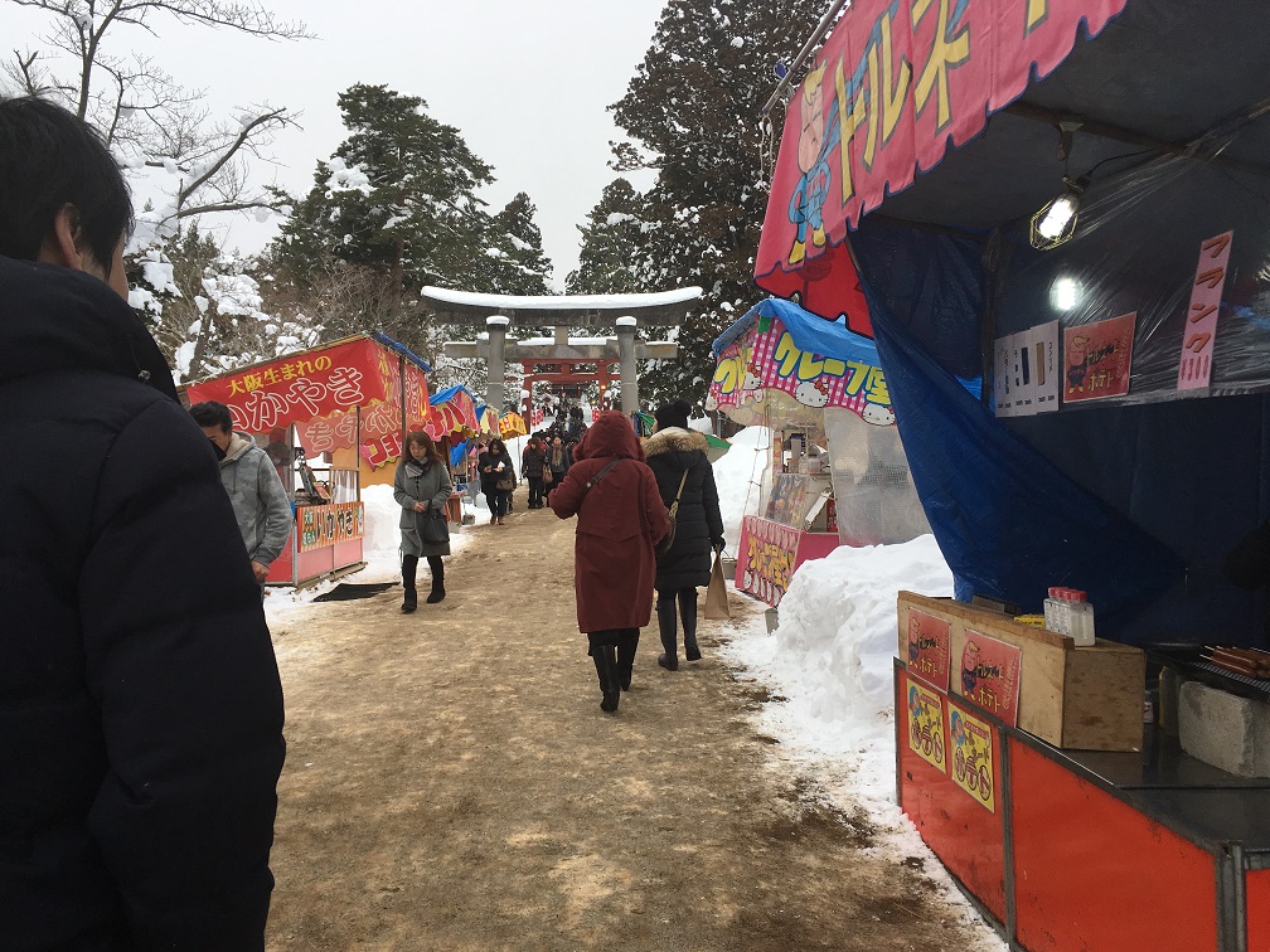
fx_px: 1064
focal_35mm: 29
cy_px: 476
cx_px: 635
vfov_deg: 48.2
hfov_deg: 61.7
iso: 25
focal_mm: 4.15
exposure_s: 1/651
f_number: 2.2
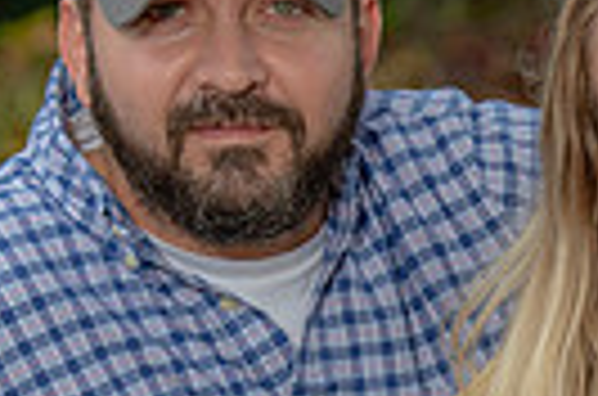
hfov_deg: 4.3
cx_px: 553
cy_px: 544
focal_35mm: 480
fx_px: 7954
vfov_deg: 2.8
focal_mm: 110
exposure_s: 1/200
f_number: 5
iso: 160
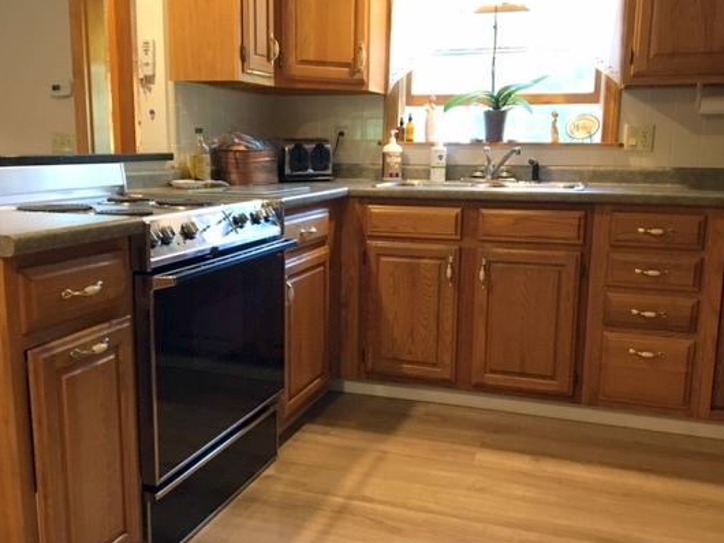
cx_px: 351
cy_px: 276
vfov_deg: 40.7
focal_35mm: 35
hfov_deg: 52.6
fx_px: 732
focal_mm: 4.15
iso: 200
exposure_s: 1/30
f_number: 2.2
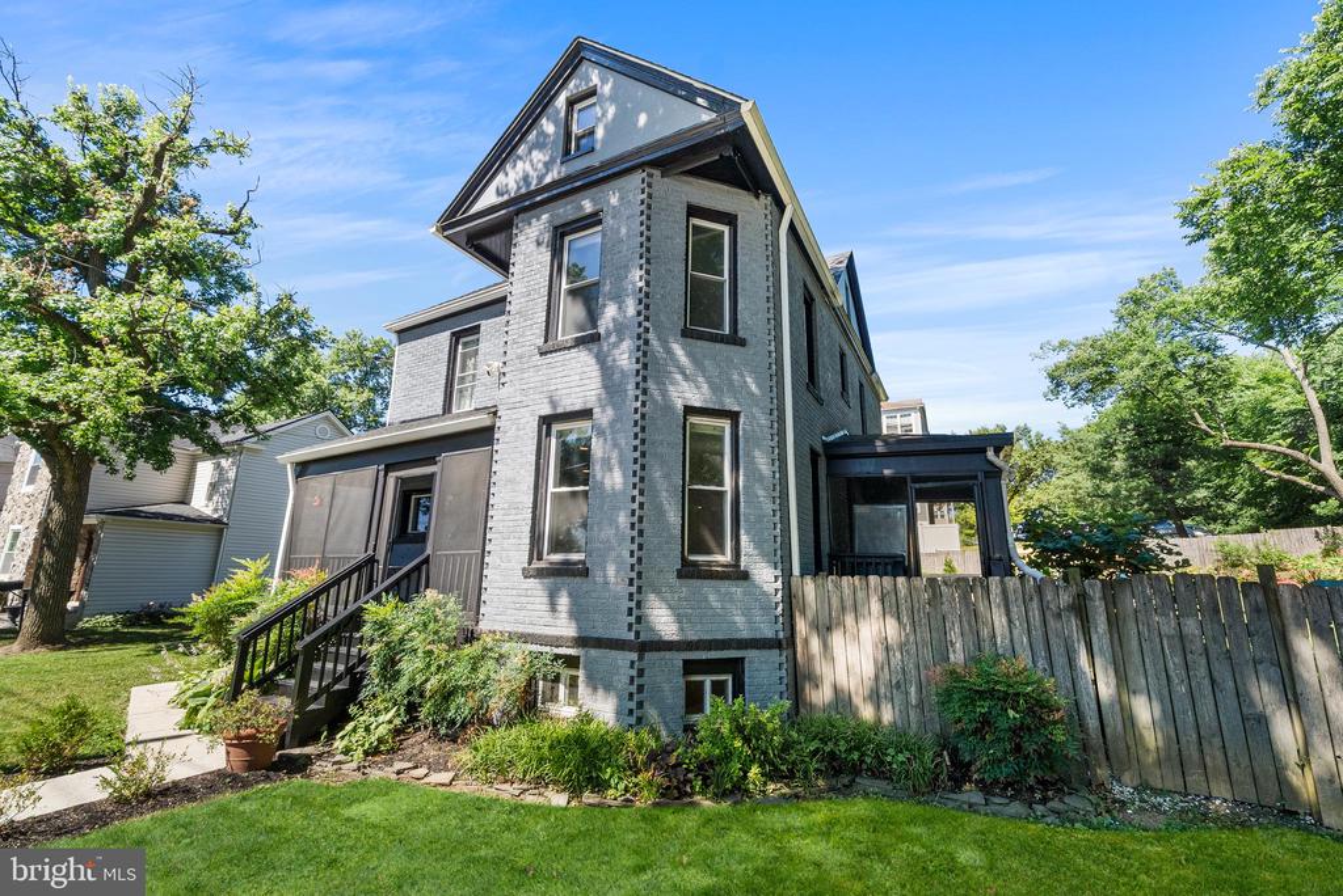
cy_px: 448
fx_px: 523
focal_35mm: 14
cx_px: 672
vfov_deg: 81.3
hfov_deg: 104.2
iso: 640
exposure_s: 1/250
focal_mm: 14
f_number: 11
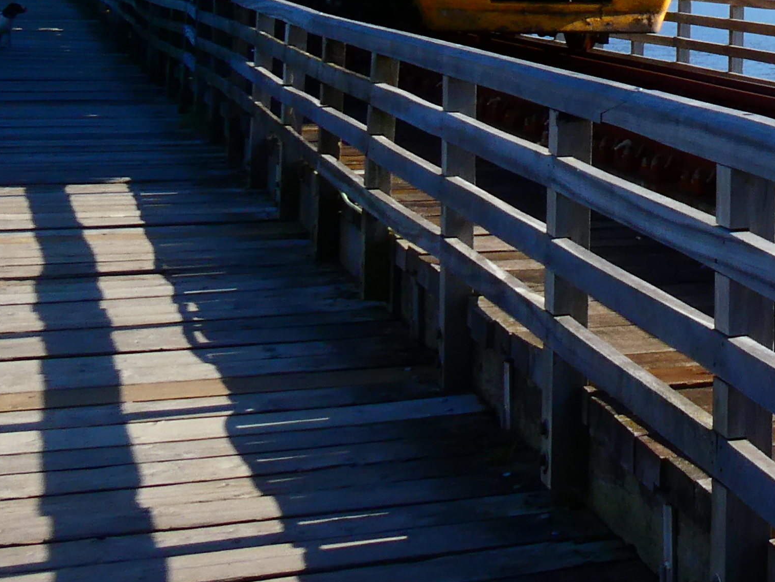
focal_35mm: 82
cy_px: -66
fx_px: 1836
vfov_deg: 17.4
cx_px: 976
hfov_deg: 21.7
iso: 80
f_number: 5.4
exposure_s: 1/250
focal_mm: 4.3
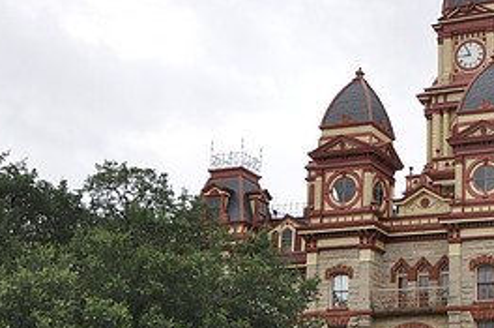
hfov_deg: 24.5
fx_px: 1082
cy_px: 205
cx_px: 500
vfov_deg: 17.2
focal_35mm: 79
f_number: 6.3
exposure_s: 1/200
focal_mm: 24
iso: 200
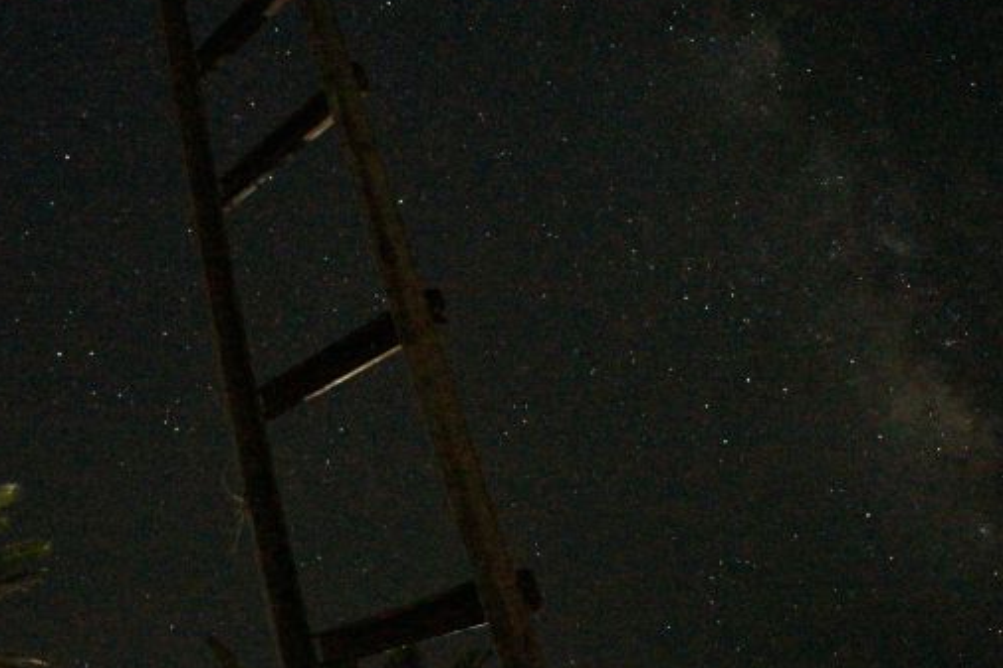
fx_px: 891
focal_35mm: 32
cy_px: 334
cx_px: 521
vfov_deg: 41.1
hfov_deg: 58.7
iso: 12800
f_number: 5.6
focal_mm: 18
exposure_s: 10
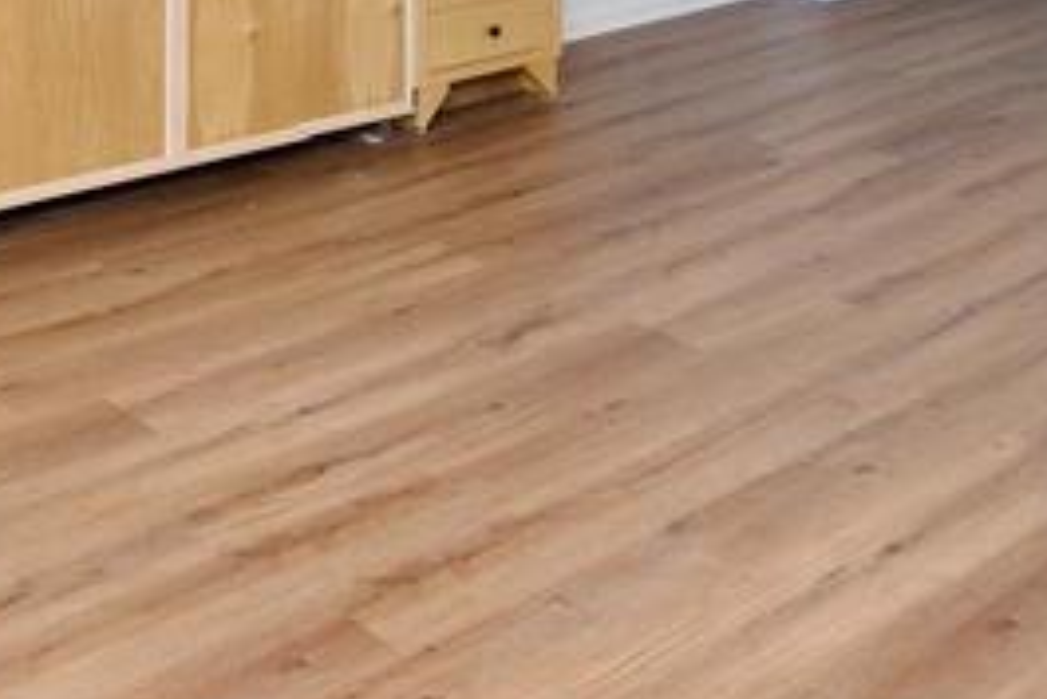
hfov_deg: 34.3
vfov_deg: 19.5
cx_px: 387
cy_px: -432
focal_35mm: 58
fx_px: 1688
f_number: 7.1
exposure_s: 1/40
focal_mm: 10
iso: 320
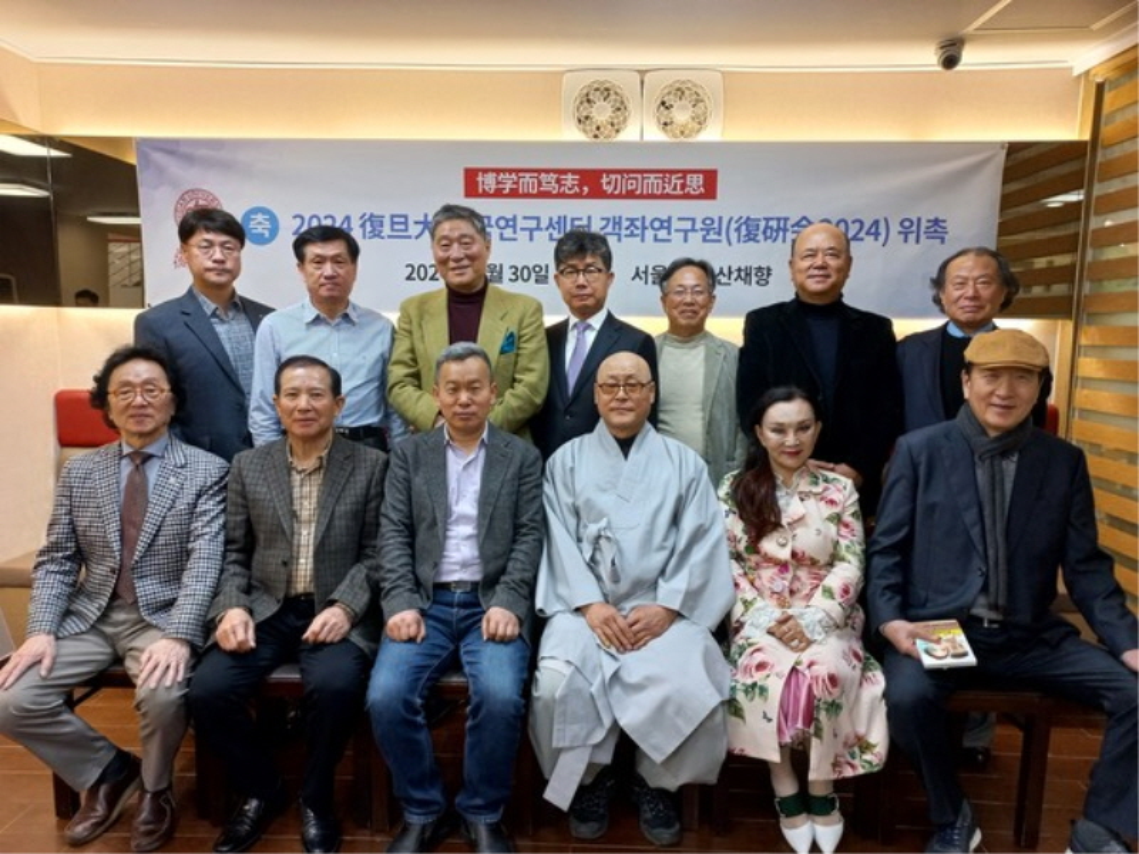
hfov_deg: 69.4
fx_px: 823
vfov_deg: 54.9
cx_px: 570
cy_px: 427
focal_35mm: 25
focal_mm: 4.6
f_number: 1.8
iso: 125
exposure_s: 1/60
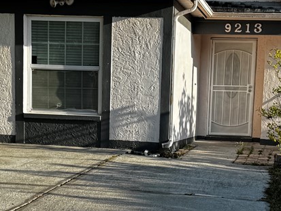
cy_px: 220
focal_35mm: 93
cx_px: 163
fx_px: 755
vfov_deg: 15.6
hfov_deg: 21.1
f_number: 1.78
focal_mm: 6.76
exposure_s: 1/1193
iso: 80
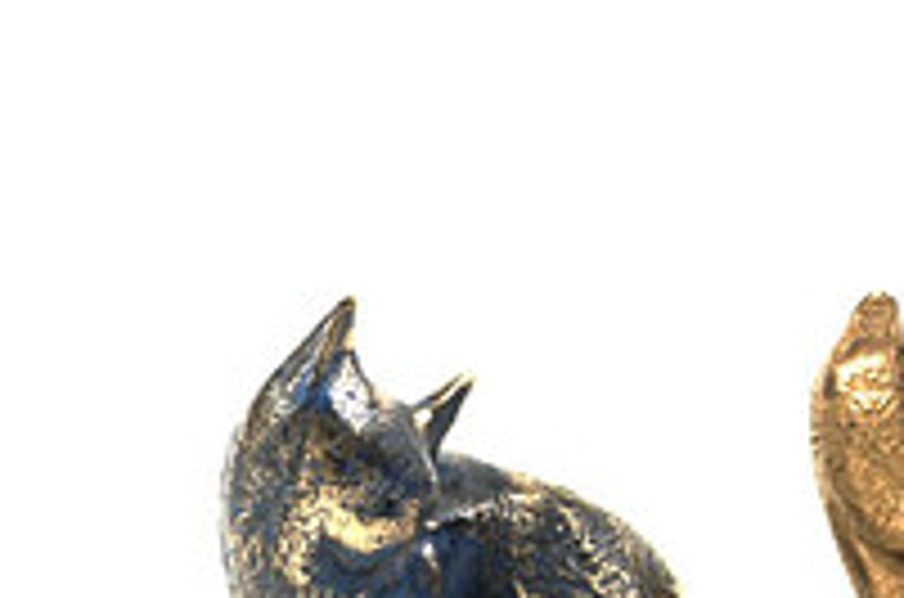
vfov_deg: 7.3
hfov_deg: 11.1
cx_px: 805
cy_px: 636
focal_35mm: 185
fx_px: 4638
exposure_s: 1/125
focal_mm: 55
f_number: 22
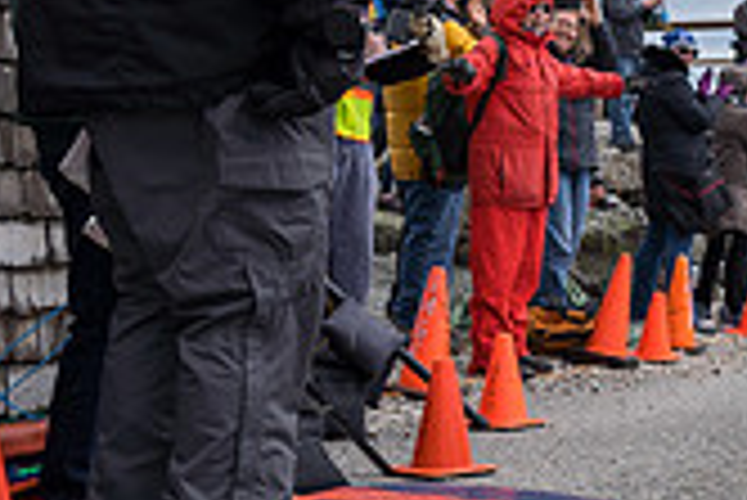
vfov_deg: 16.1
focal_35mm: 84
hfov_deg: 22.4
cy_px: 79
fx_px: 1744
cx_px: 882
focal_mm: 24
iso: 100
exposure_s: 1/1000
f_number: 4
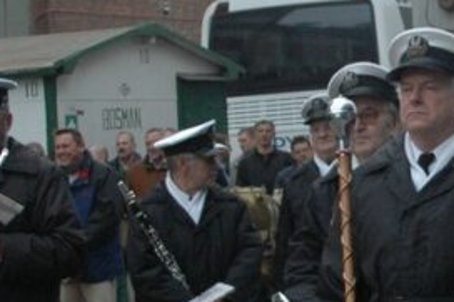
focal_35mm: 181
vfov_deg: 7.6
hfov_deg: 11.2
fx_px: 2281
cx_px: 516
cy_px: 271
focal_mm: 32
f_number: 5.6
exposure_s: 1/500
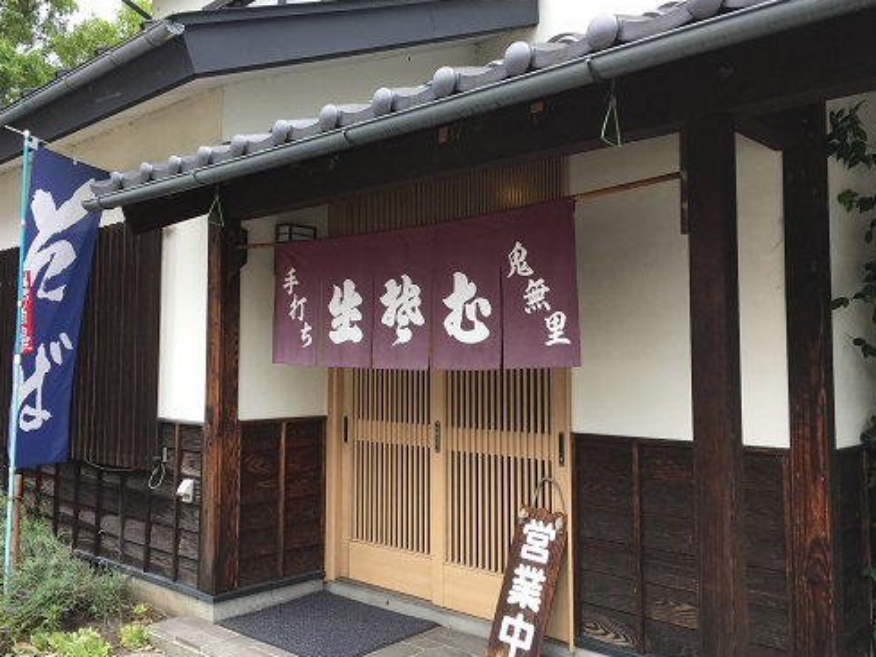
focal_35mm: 32
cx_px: 408
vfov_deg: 44.2
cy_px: 311
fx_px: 810
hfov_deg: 56.8
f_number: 2.2
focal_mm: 4.15
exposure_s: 1/499
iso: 25
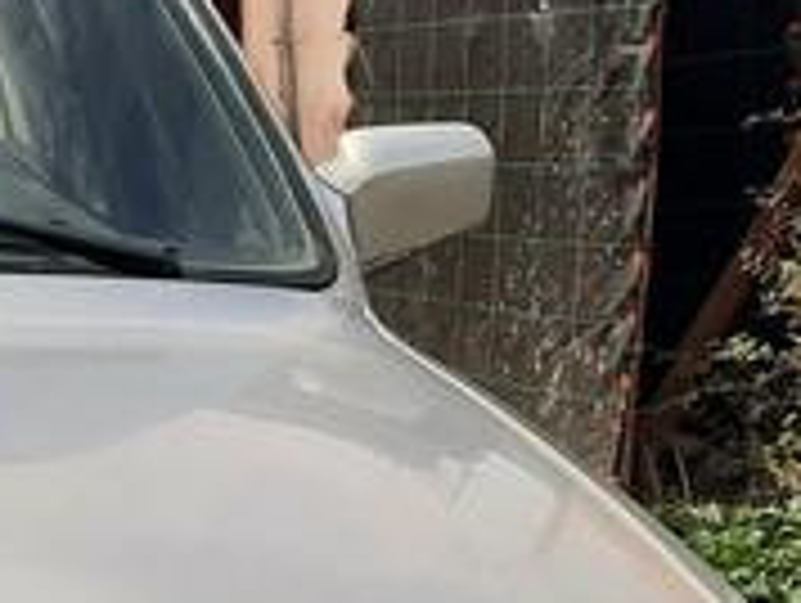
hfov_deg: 18.0
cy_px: 466
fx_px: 2201
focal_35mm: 95
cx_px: -464
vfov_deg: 15.5
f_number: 1.7
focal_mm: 3.93
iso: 40
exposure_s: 1/2463
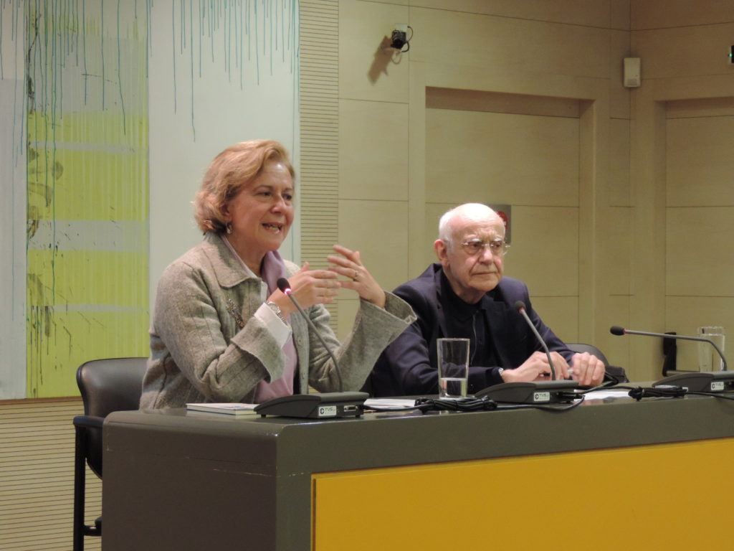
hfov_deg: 18.7
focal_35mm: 105
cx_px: 367
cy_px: 276
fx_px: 2226
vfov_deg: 14.1
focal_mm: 18.7
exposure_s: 1/25
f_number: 4.2
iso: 800
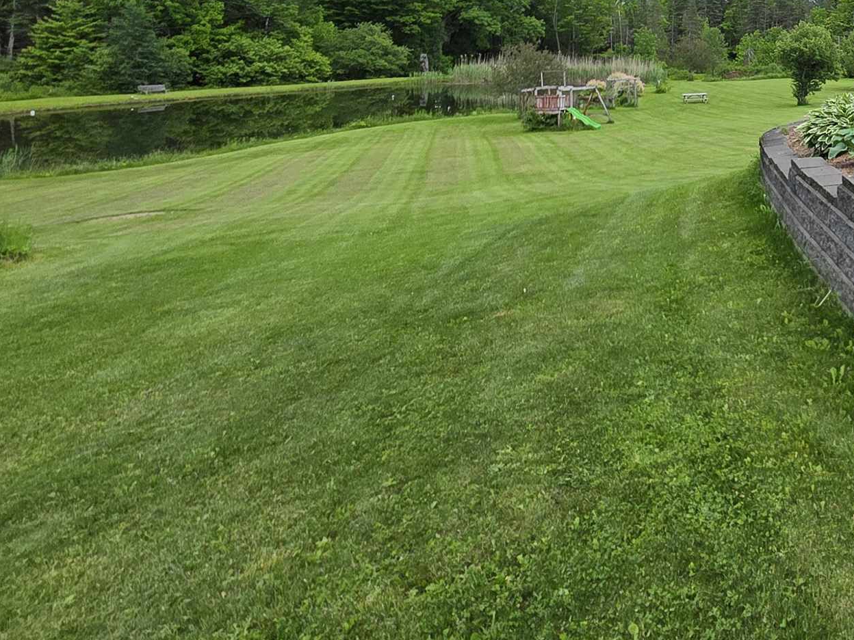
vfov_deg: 40.4
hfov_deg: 47.3
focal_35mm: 32
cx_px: 853
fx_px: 789
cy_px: 49
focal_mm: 2.2
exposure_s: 1/1422
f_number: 1.9
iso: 40
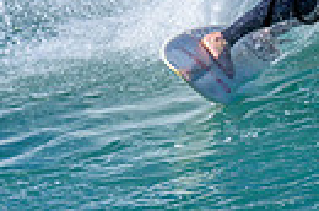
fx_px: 31663
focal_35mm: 3582
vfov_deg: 0.4
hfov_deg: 0.6
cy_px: -33
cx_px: 505
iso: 320
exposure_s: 1/2000
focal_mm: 800
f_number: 6.3
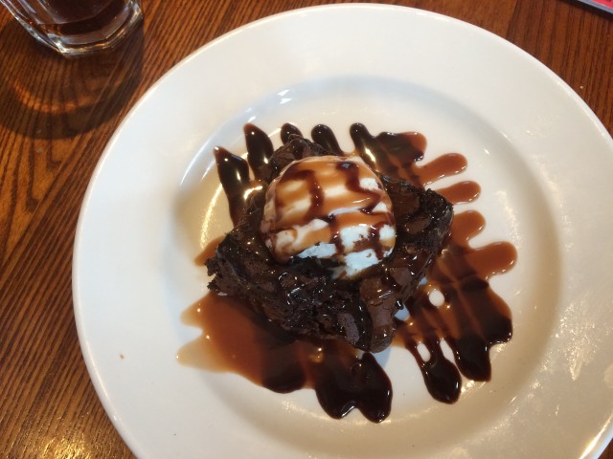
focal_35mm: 29
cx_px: 306
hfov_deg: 61.7
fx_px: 514
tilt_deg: -71.4
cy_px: 230
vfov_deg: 48.2
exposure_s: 1/30
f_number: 2.2
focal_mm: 4.15
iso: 160
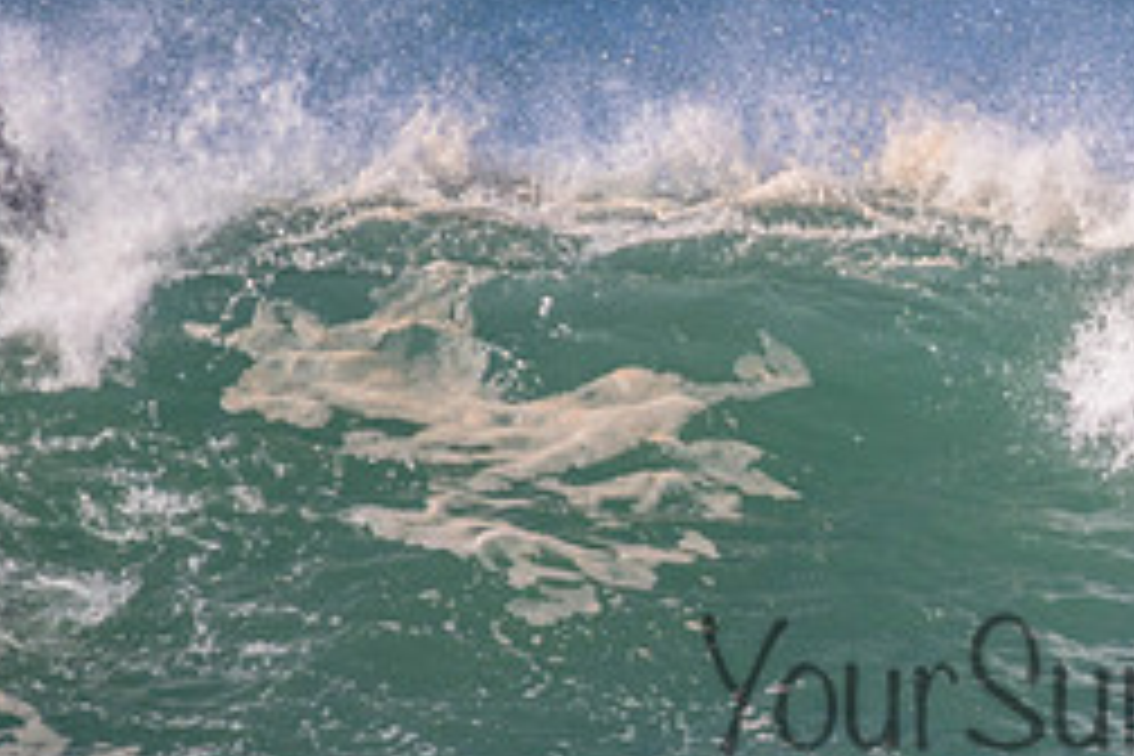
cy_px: 646
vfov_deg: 0.7
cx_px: 1166
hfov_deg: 1.1
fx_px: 57955
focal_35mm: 1840
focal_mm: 800
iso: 1250
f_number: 11
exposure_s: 1/2000
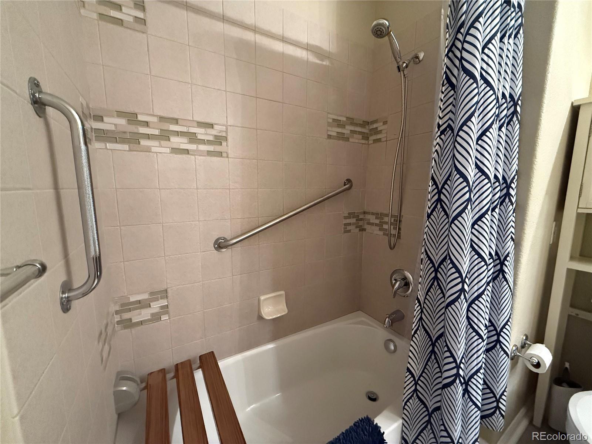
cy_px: 222
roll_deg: -0.5
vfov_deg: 85.7
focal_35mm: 14
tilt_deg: -8.2
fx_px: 239
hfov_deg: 102.1
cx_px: 296
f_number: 2.2
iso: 1000
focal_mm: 2.22
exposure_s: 1/60
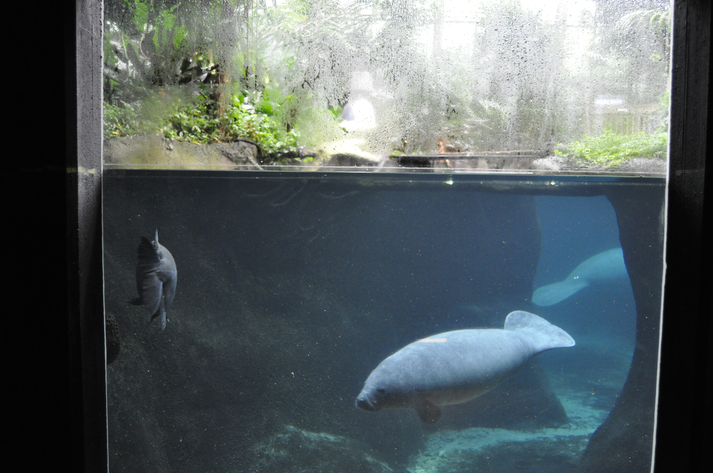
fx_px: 712
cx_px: 356
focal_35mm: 36
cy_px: 236
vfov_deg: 36.8
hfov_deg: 53.2
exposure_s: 1/25
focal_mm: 24
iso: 1600
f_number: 4
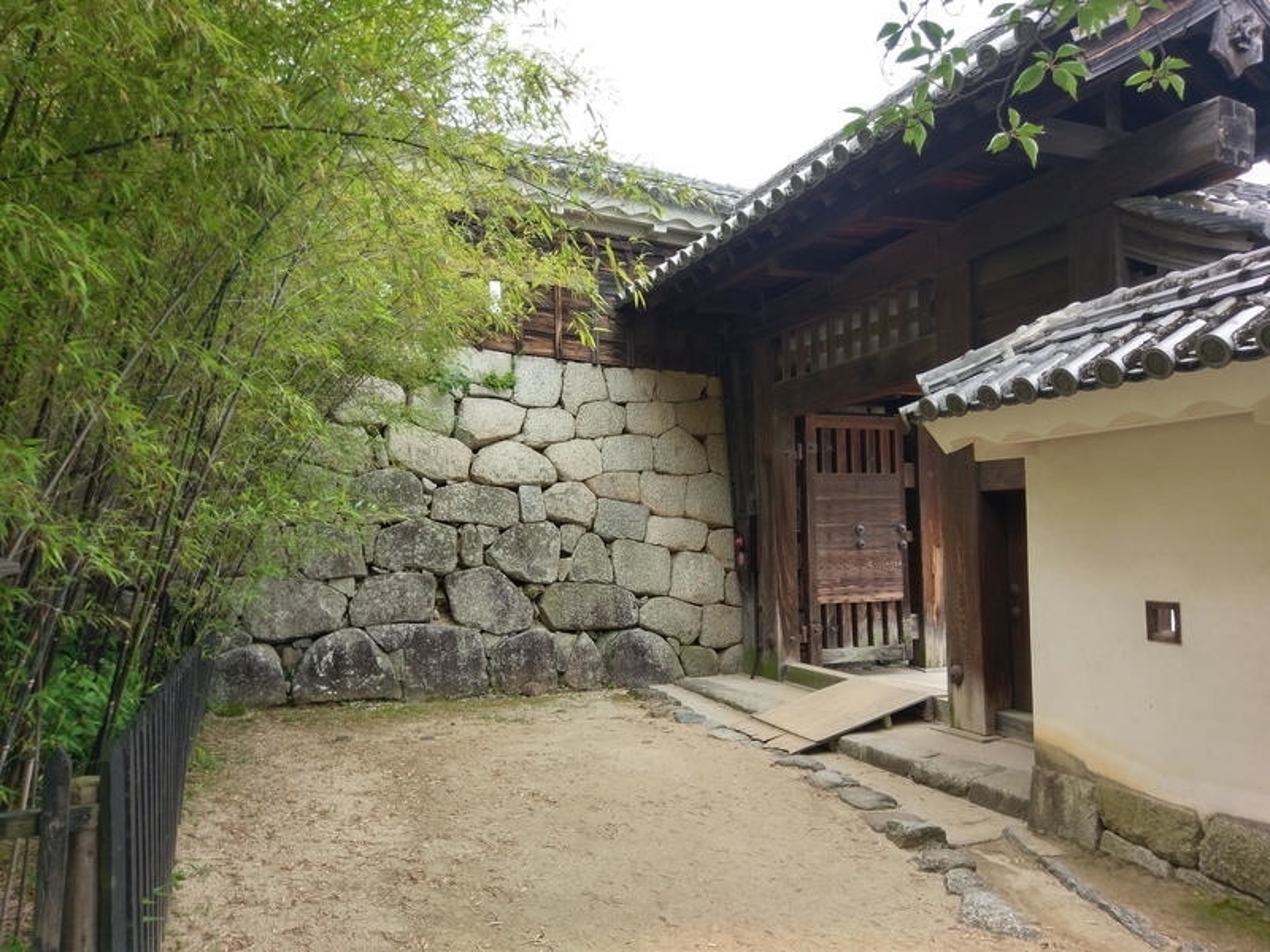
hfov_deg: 67.3
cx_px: 635
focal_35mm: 26
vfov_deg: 53.1
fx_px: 954
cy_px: 476
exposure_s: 1/361
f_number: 1.8
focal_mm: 4.58
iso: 100
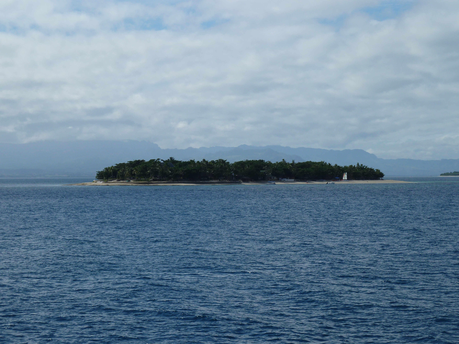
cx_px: 230
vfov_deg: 14.2
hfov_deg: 18.9
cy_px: 172
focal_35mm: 104
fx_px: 1379
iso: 80
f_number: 5.6
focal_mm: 17
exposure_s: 1/640
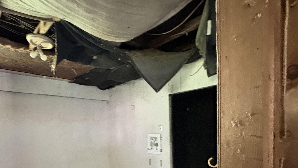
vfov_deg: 44.7
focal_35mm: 24
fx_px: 190
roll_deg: +3.1
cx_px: 122
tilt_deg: -4.4
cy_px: 140
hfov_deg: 75.6
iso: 1000
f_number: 2.2
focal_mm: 2.22
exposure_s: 1/36
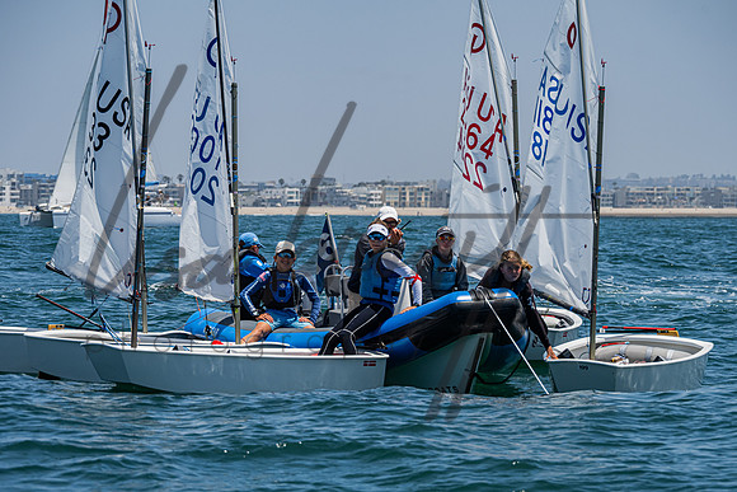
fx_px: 3887
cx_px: 376
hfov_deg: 10.8
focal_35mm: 190
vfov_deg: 7.2
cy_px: 298
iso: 250
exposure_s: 1/1600
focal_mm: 155
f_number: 7.6
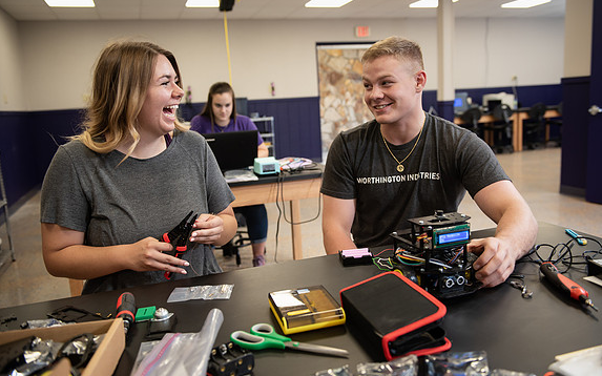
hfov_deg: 58.1
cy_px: 193
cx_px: 304
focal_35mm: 33
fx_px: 541
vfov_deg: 38.3
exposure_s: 1/160
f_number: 3.5
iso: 640
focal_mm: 32
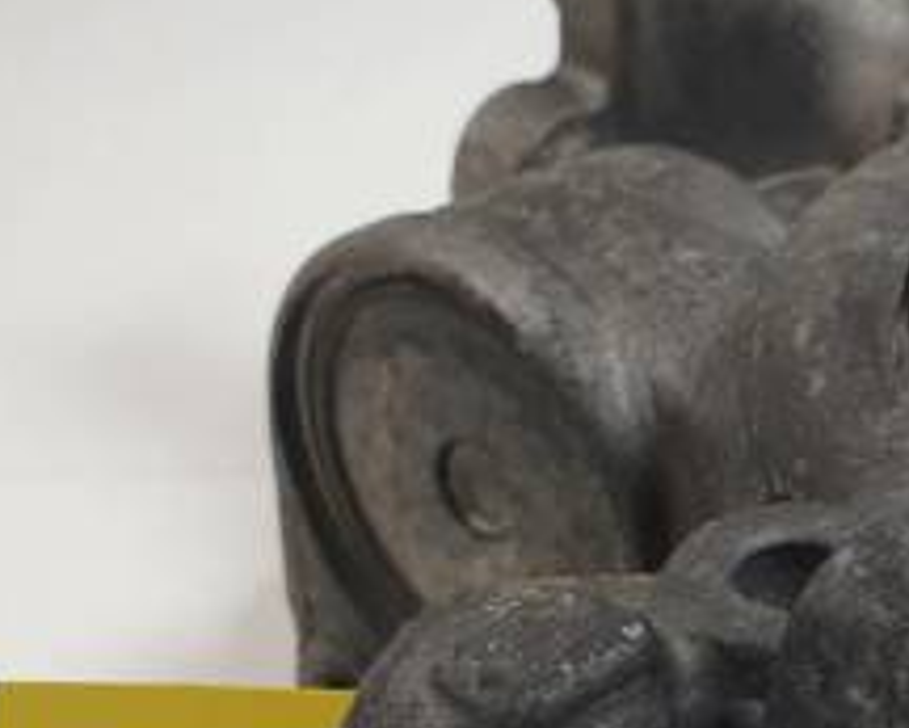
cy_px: 490
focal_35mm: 75
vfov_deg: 20.4
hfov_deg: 23.0
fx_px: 2019
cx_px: 1128
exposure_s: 1/146
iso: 50
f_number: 2.4
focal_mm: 4.3
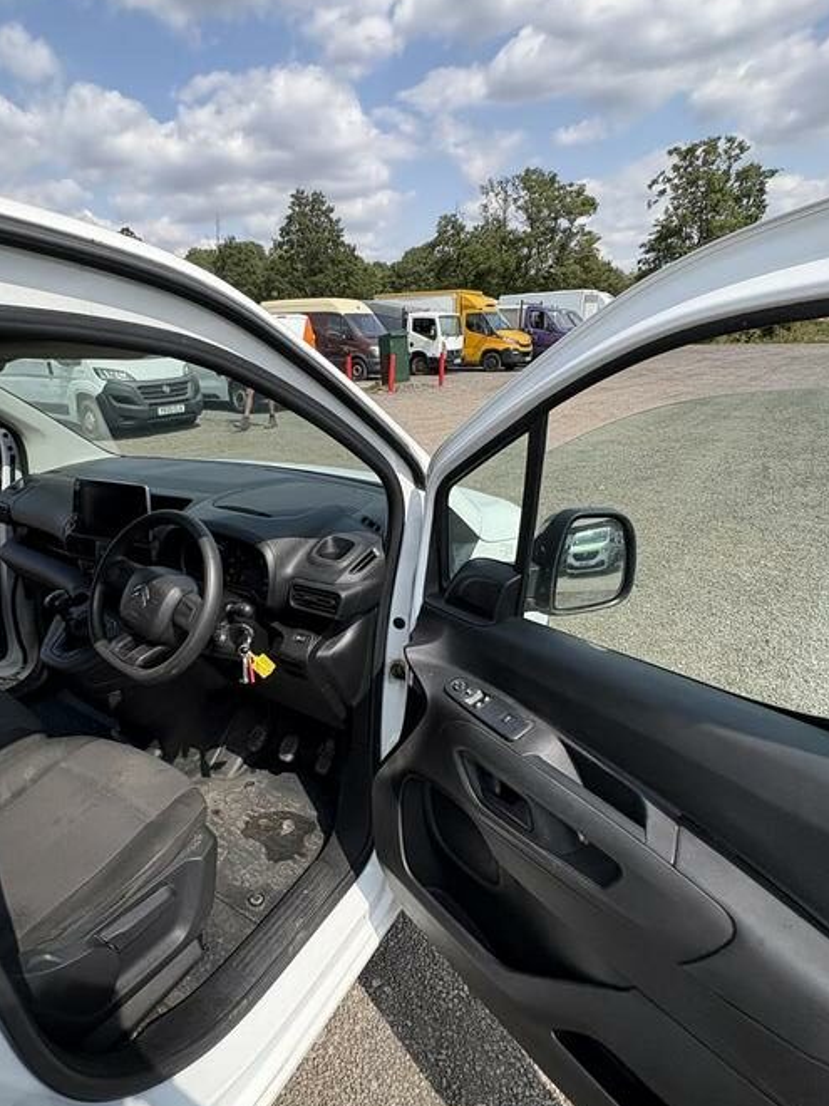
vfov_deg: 84.5
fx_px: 607
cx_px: 335
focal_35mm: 19
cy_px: 595
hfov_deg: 68.1
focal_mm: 2.22
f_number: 2.2
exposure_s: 1/1078
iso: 64
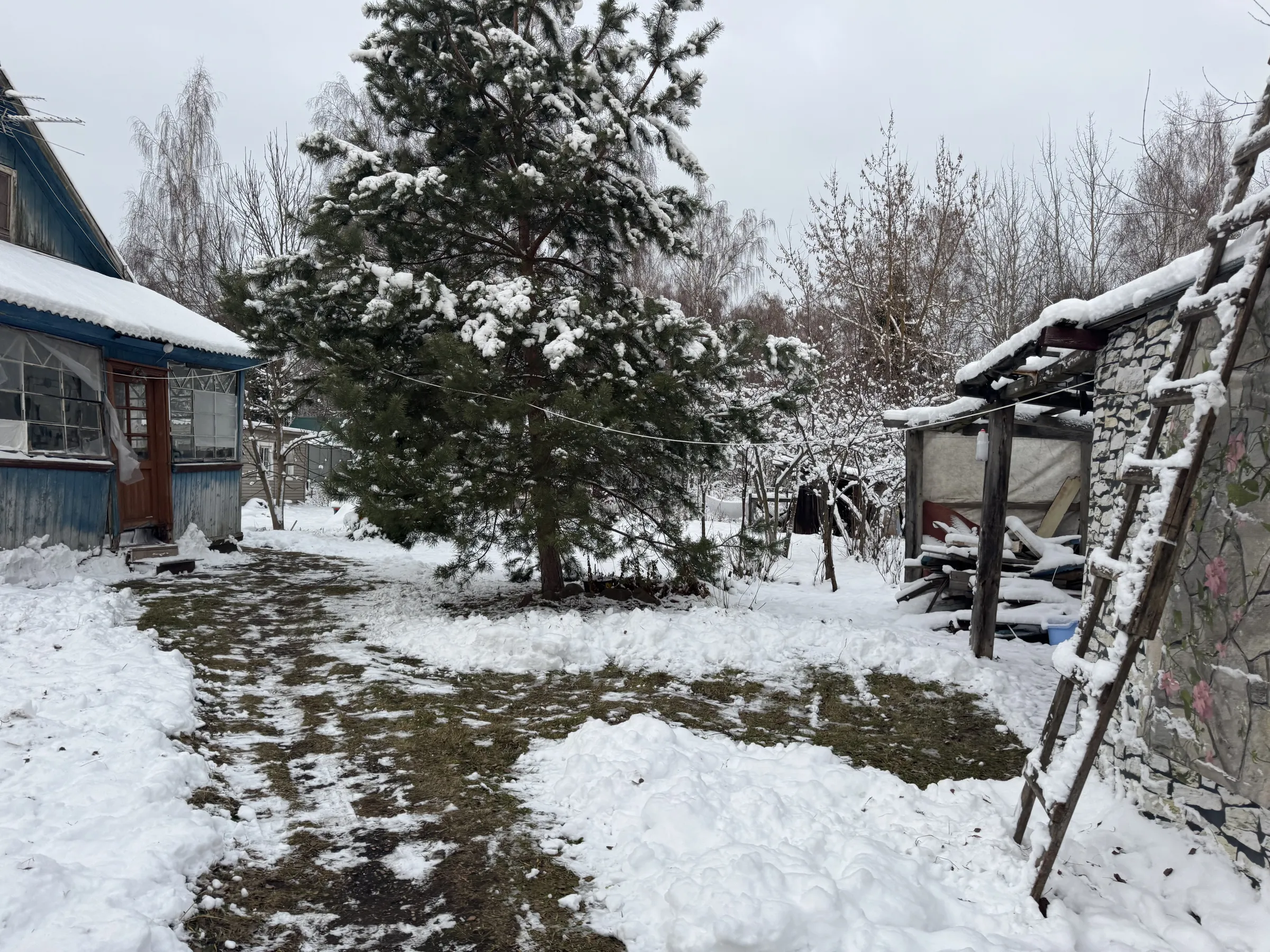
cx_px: 635
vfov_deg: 56.8
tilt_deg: +3.0
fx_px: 881
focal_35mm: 24
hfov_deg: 71.6
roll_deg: -2.0
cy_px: 476
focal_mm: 6.76
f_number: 1.78
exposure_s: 1/121
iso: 100
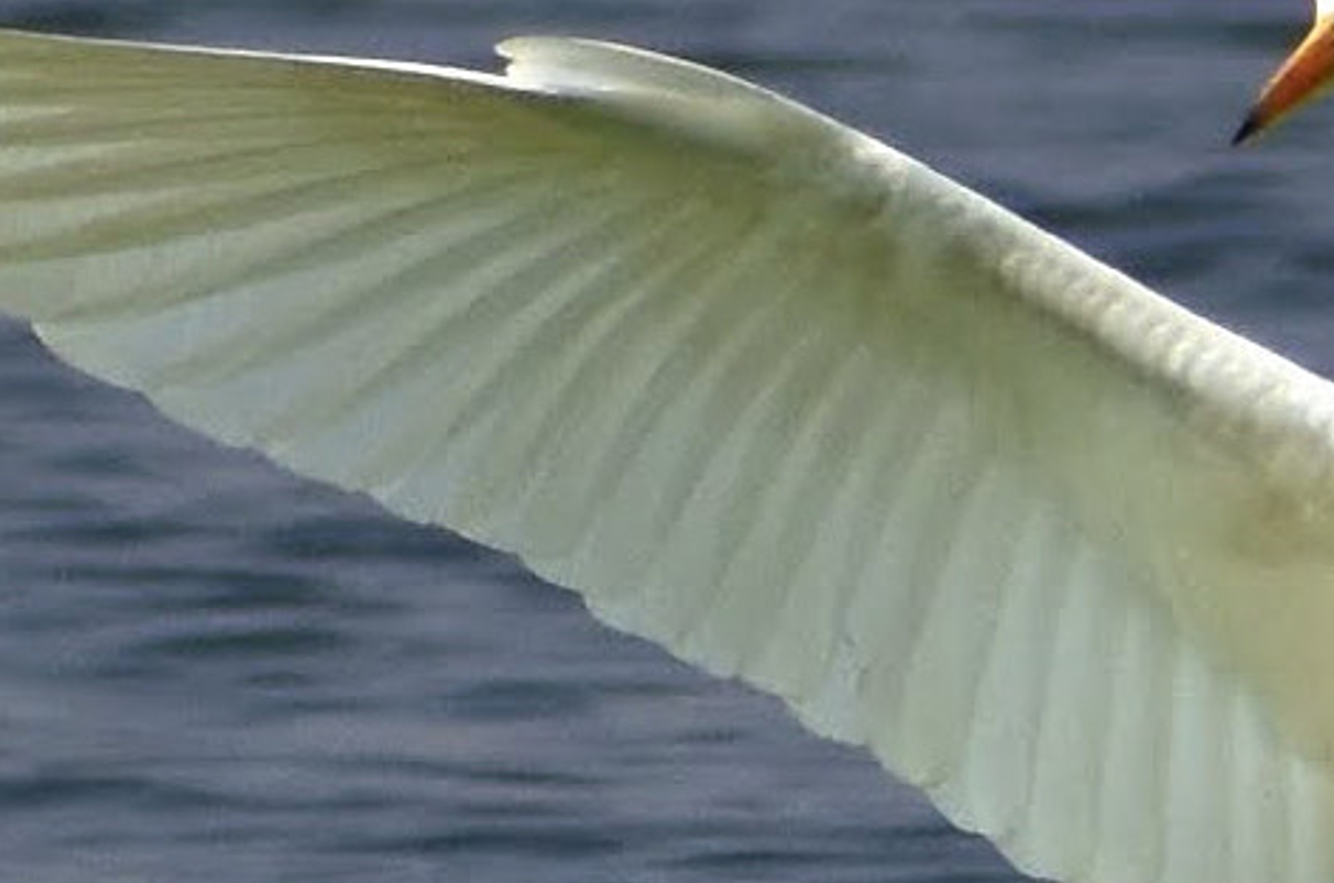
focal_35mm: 1530
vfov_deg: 0.9
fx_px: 56580
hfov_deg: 1.4
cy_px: 708
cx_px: 1331
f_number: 6.3
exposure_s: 1/2000
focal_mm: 300
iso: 360
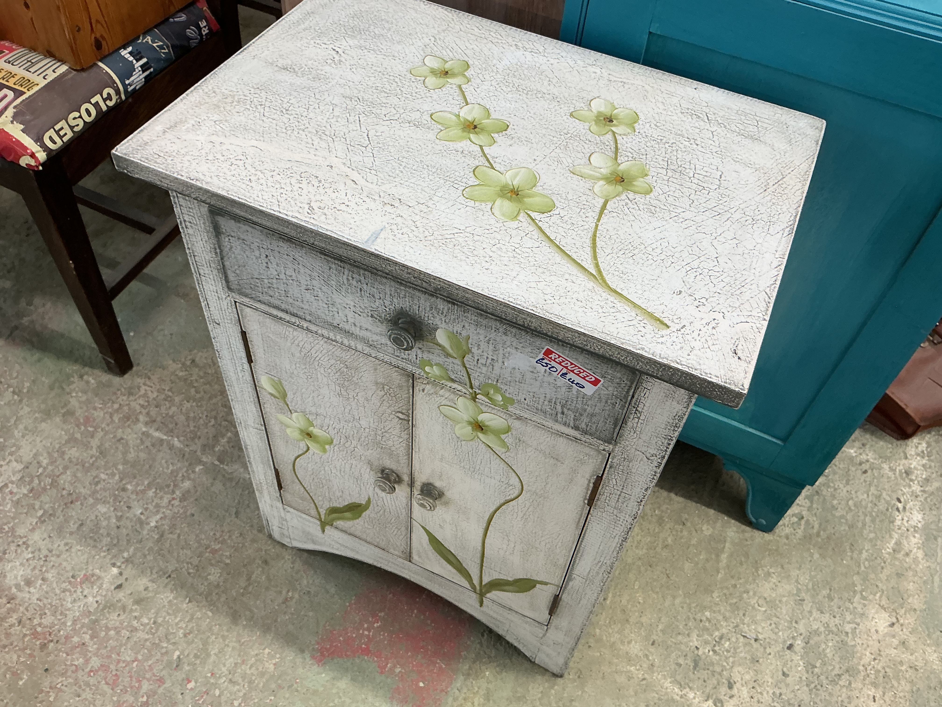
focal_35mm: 29
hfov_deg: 61.7
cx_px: 471
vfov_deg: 48.2
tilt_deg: -50.4
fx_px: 789
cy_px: 354
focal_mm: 3
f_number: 1.8
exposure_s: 1/50
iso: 64
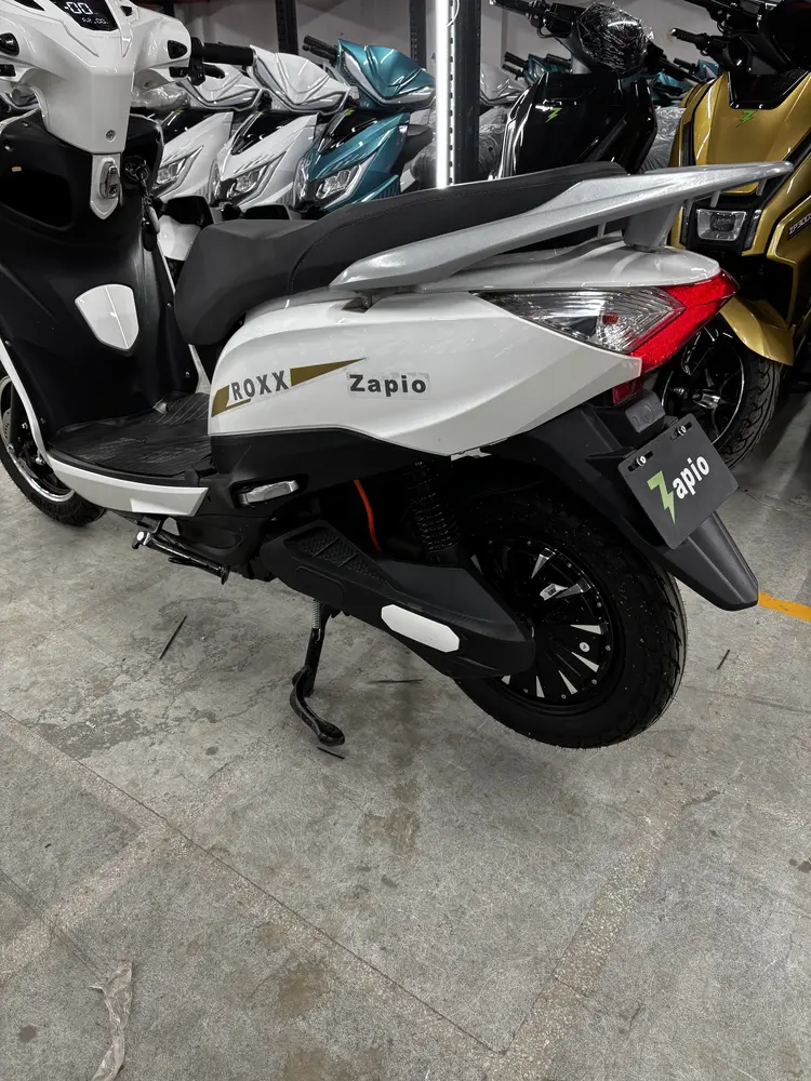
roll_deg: -0.1
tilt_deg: -28.3
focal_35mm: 26
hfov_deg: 53.1
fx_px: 812
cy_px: 540
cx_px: 406
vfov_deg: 67.3
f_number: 1.6
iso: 100
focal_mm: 5.96
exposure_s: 1/50
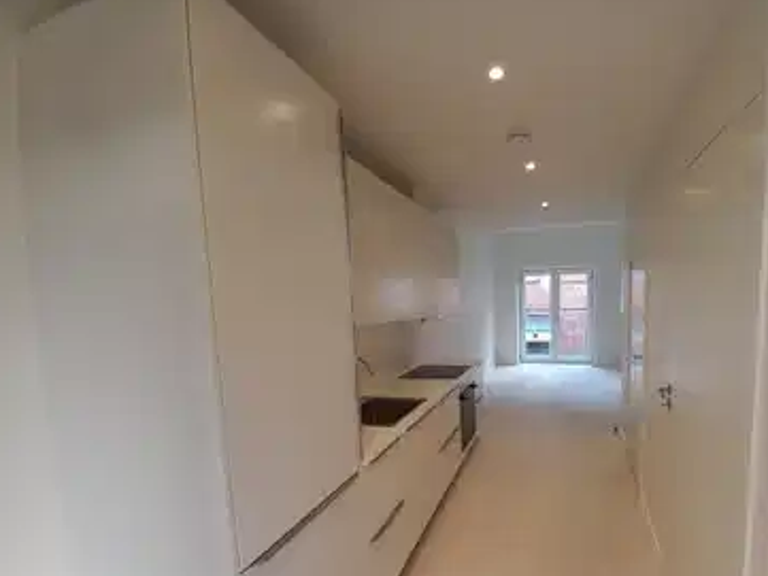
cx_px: 460
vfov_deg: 77.6
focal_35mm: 16
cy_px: 335
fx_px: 355
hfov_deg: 93.3
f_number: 2.2
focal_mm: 1.42
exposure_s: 1/50
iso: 50
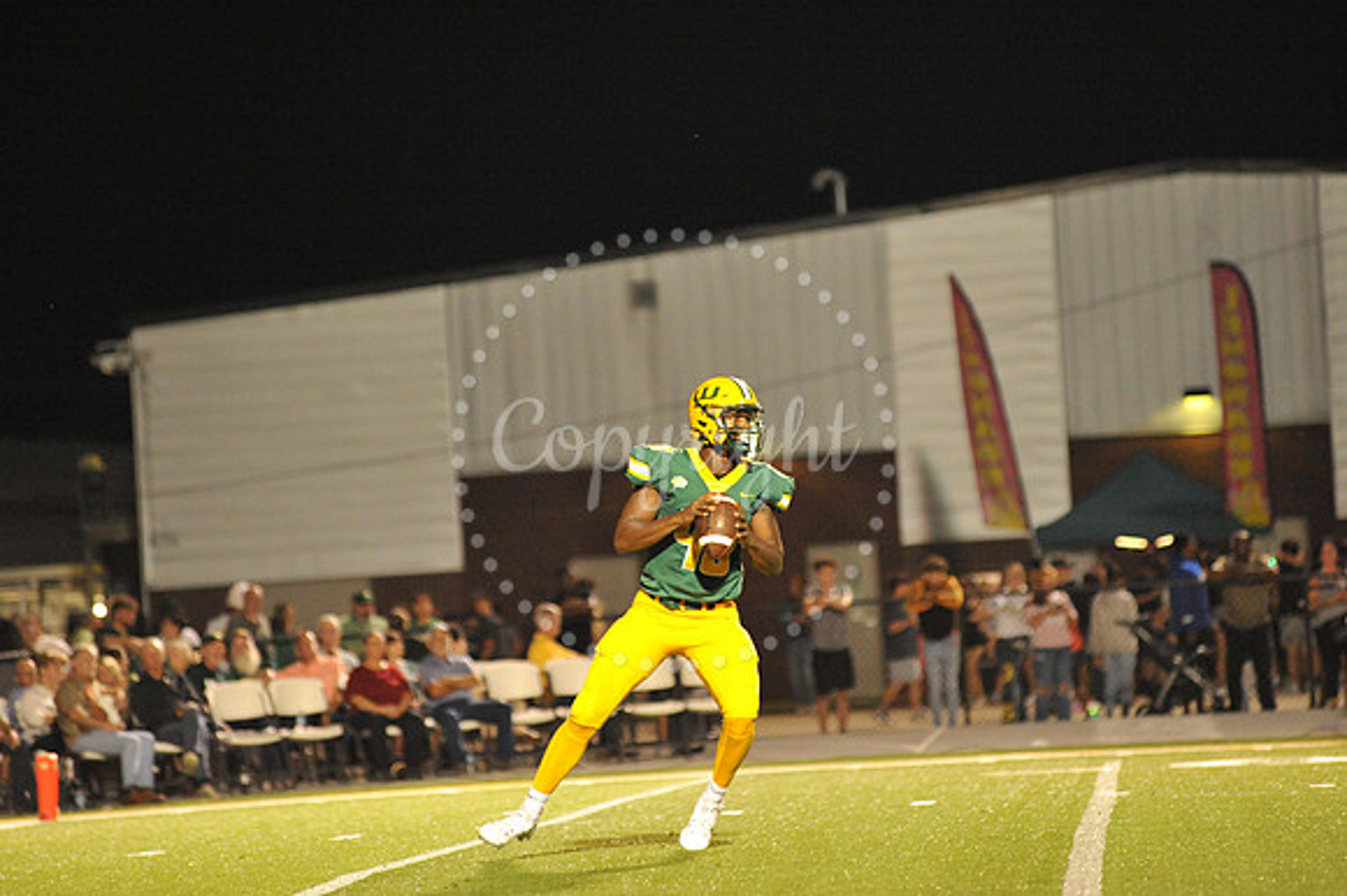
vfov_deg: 6.9
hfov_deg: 10.3
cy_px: 448
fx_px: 7479
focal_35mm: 200
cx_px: 674
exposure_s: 1/320
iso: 6400
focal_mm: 200
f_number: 4
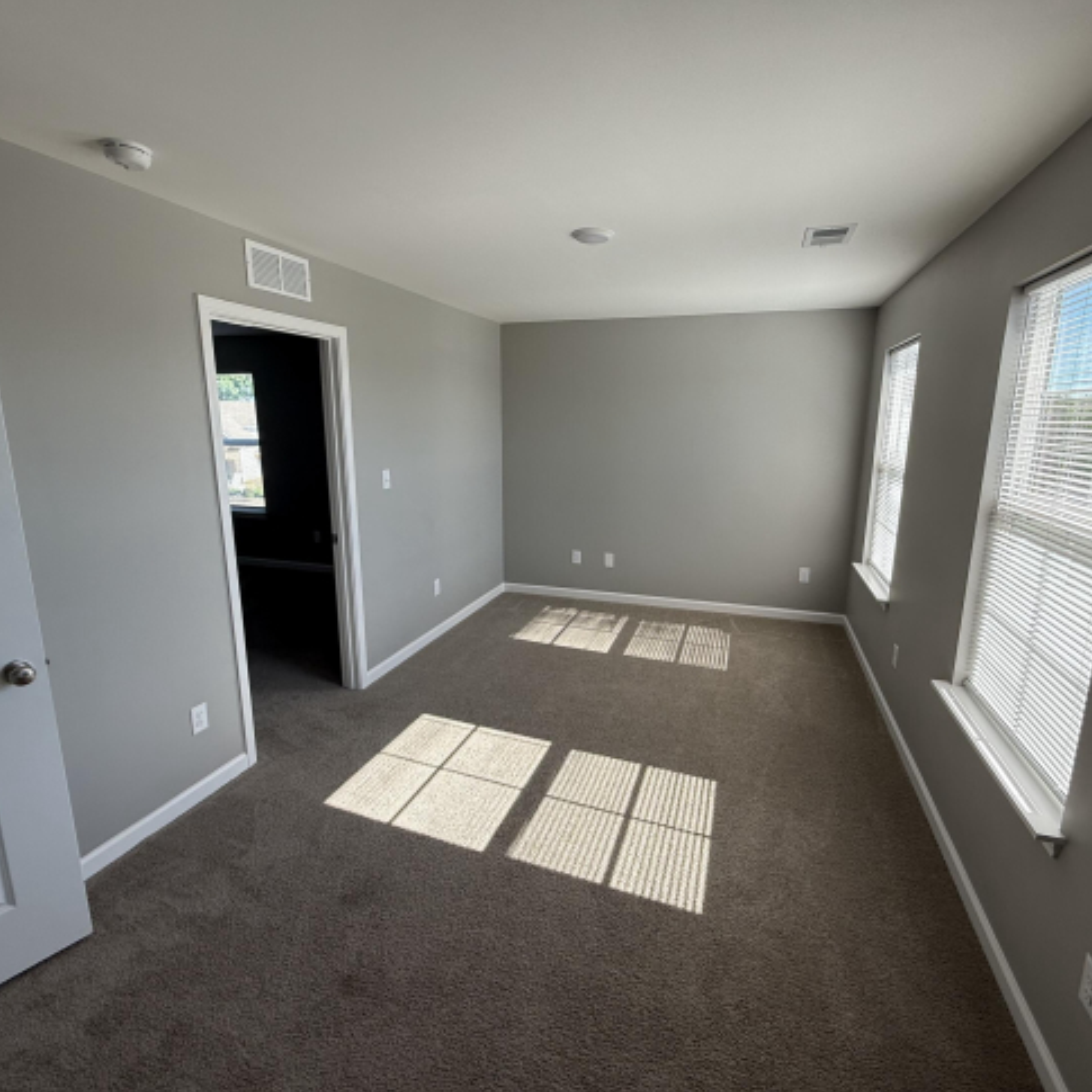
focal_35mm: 17
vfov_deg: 84.0
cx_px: 562
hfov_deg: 83.9
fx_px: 607
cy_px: 538
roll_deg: -1.7
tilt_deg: -9.1
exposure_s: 1/171
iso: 50
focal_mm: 2.22
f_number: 2.2
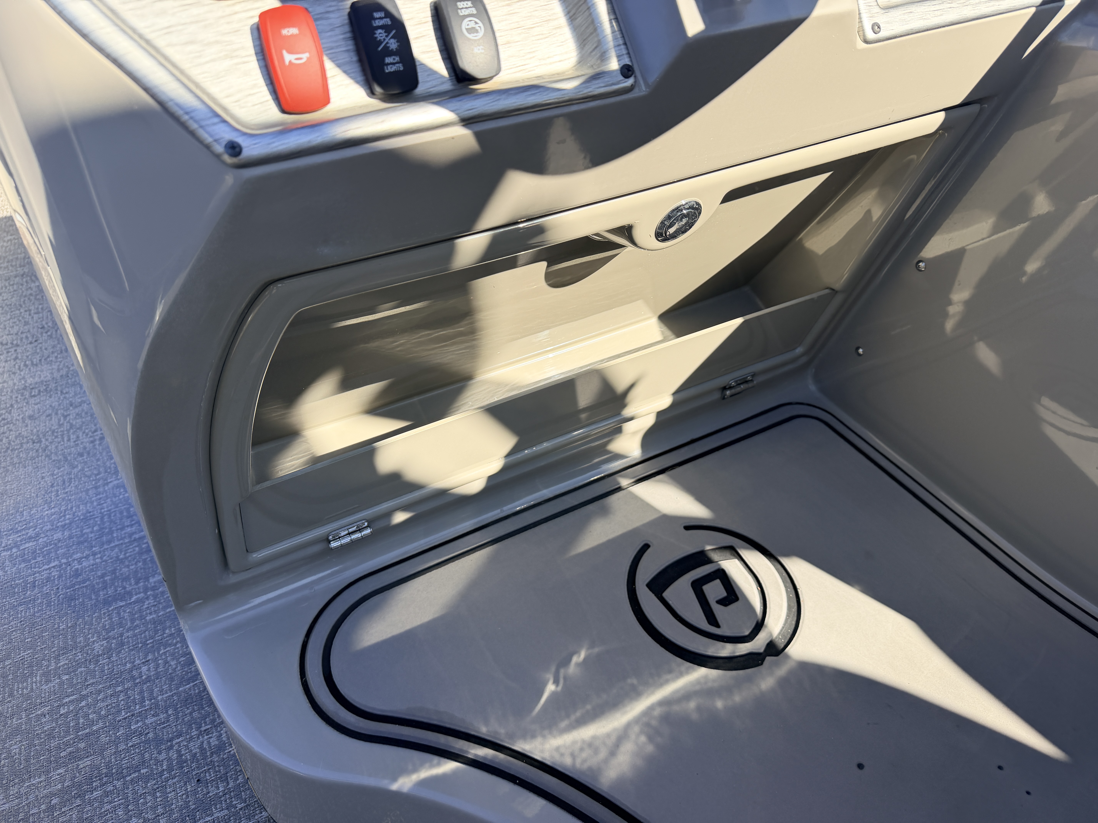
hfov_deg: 71.6
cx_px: 549
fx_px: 761
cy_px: 412
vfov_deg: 56.8
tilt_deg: -34.0
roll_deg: +2.6
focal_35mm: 24
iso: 100
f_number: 1.78
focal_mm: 6.76
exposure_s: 1/1901
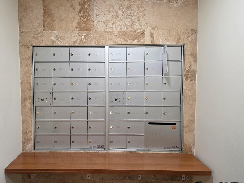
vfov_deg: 46.8
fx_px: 211
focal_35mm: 30
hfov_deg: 59.4
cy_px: 90
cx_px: 96
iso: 125
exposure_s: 1/120
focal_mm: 6.5
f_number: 1.4
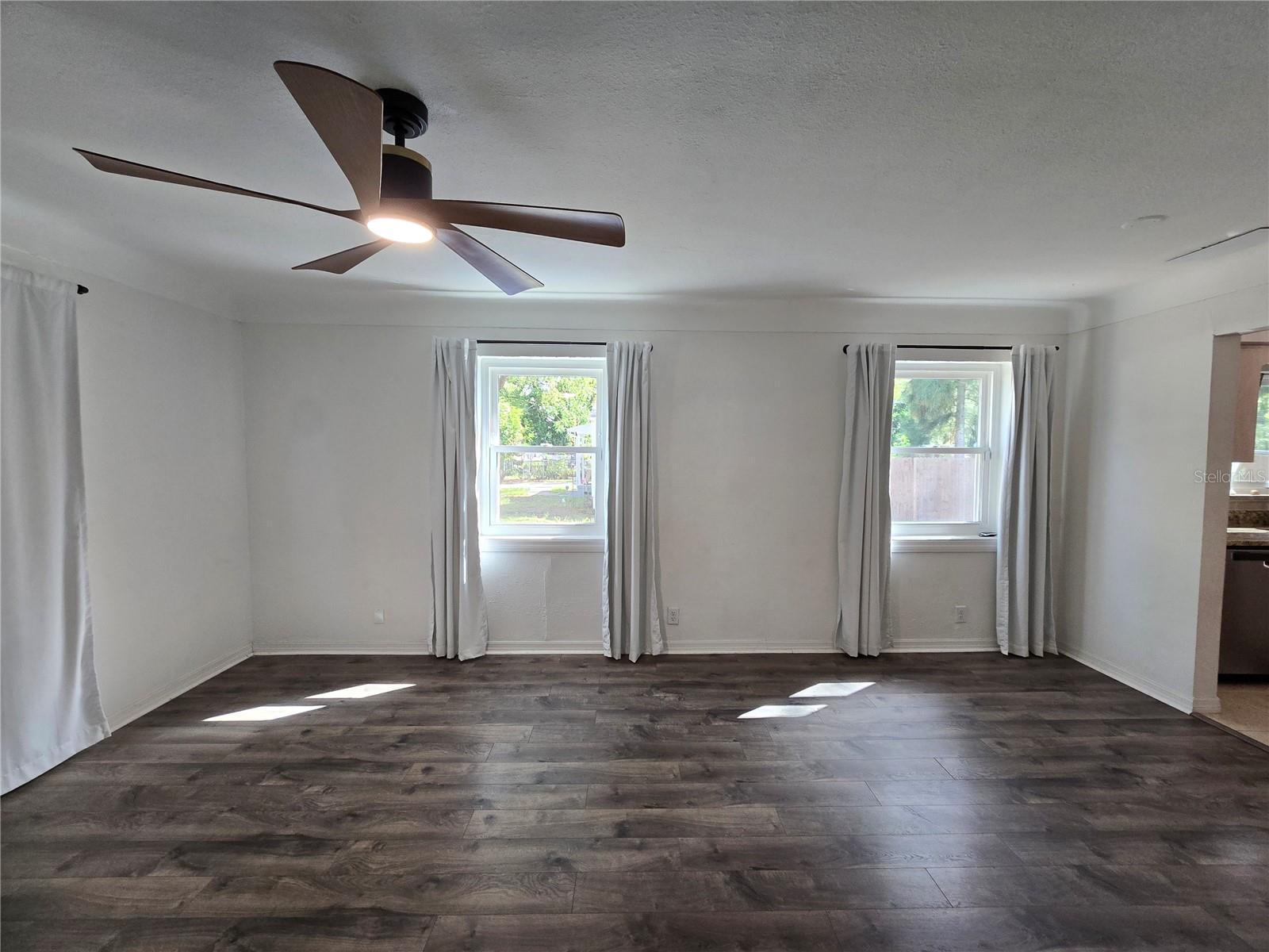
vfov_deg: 89.9
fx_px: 477
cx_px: 634
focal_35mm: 13
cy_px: 476
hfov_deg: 106.2
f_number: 2.2
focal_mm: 2.2
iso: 100
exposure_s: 1/60
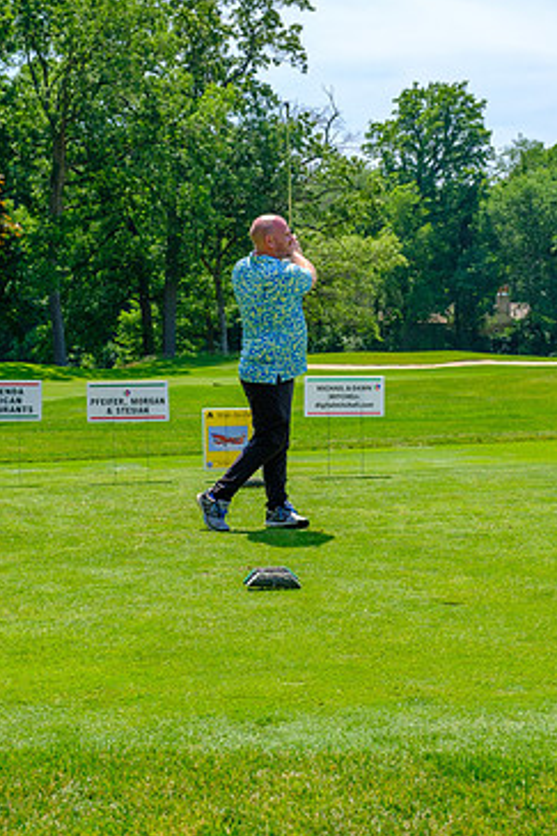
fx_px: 1603
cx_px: 284
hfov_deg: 19.7
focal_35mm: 69
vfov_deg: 29.3
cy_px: 399
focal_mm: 37.4
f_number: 6.4
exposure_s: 1/250
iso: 200
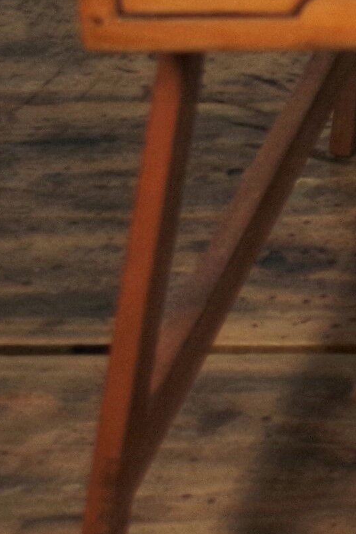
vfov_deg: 7.8
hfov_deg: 4.7
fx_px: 3856
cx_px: 1508
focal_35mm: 260
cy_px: -206
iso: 200
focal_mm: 26.25
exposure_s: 1/80
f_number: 4
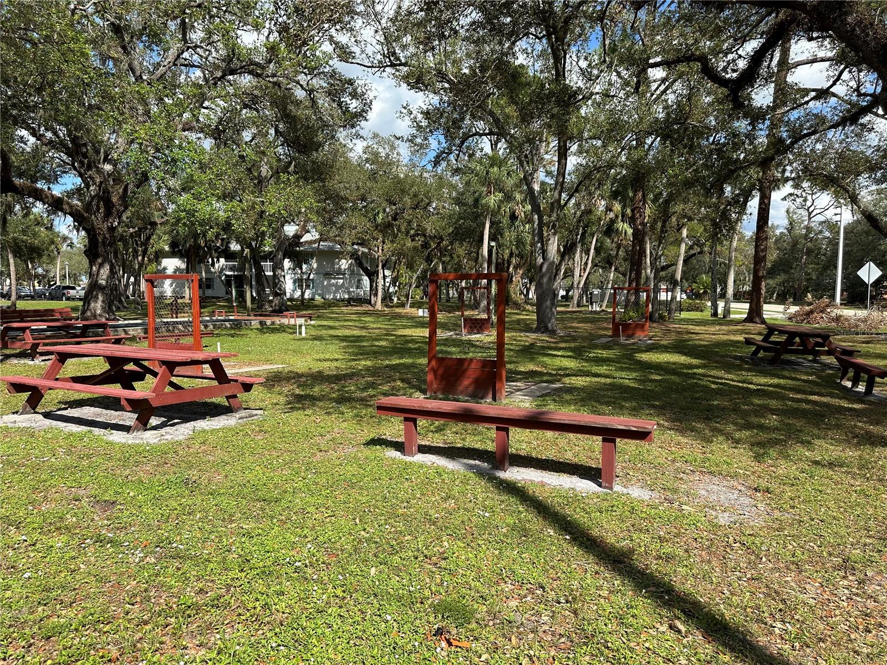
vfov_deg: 56.8
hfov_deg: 71.6
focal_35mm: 24
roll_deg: -1.0
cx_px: 444
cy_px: 332
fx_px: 615
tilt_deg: -4.9
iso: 80
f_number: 1.78
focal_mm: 6.86
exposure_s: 1/3058
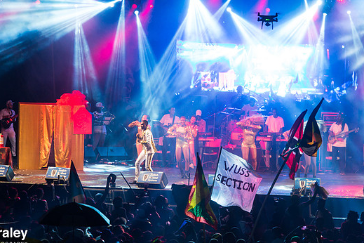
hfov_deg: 10.2
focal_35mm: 201
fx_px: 2032
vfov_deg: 6.8
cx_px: 168
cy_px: 118
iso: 3200
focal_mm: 180
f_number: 5.6
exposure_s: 1/200
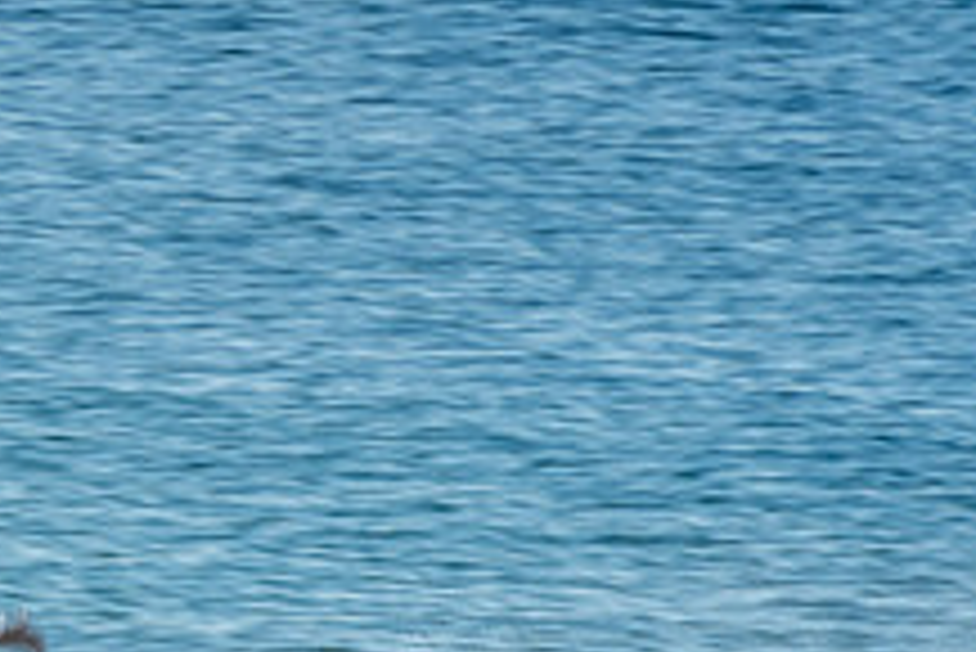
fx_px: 43487
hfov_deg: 1.3
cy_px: 848
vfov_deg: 0.9
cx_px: -279
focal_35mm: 1603
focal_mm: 400
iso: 100
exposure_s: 1/30
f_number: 22
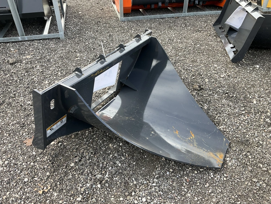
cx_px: 136
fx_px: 227
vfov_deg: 48.3
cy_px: 102
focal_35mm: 29
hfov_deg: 61.6
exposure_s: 1/147
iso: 20
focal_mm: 3
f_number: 1.8
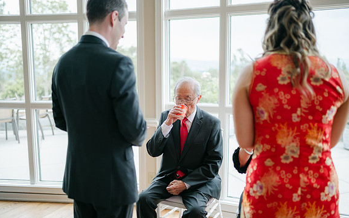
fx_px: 342
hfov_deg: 54.0
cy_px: 115
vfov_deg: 35.3
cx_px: 174
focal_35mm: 36
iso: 100
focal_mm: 35
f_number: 1.4
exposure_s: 1/1000
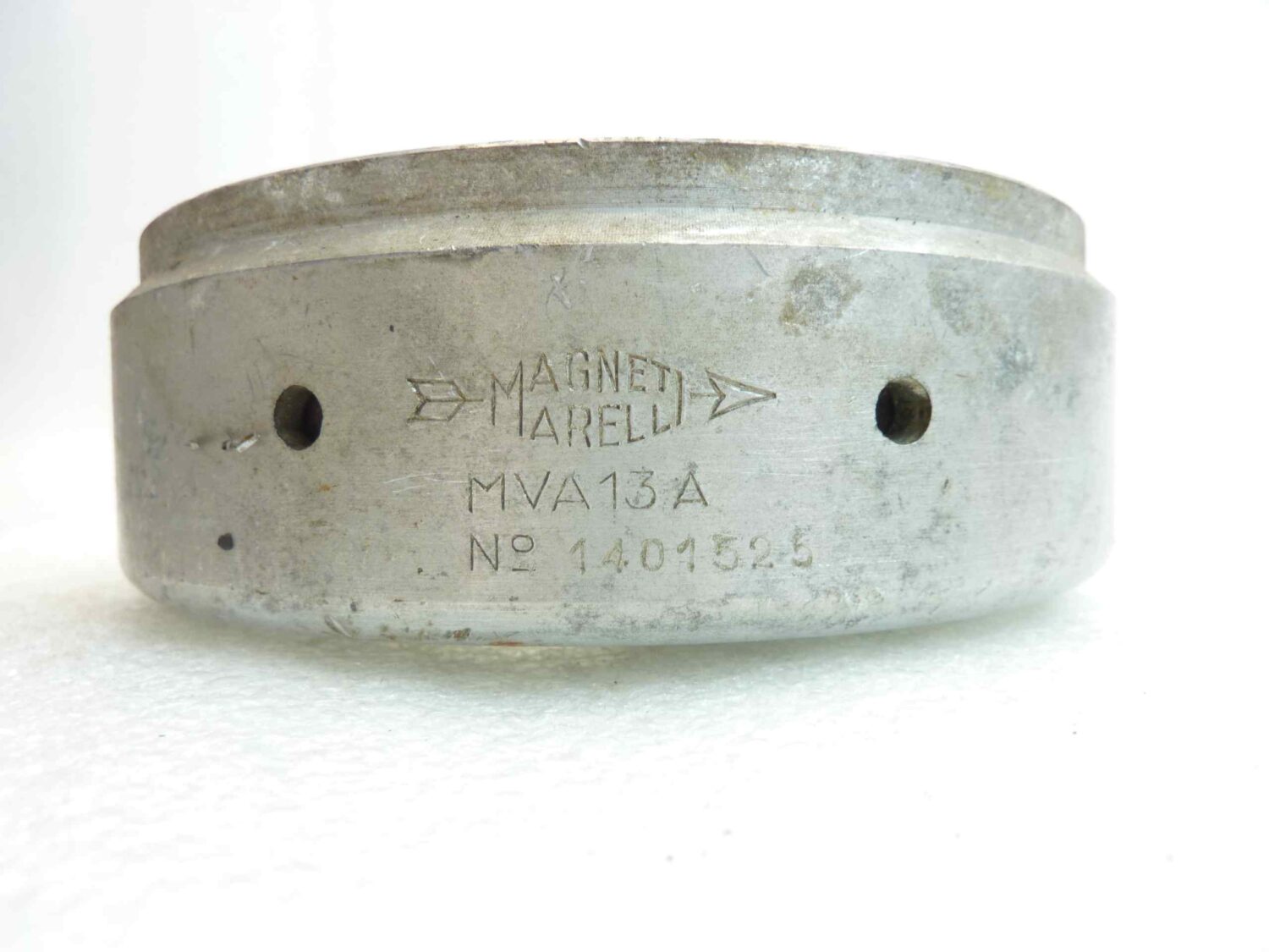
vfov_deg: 54.9
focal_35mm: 25
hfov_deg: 69.4
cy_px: 476
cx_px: 634
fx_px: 916
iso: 80
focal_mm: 4.1
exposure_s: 1/8
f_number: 3.3
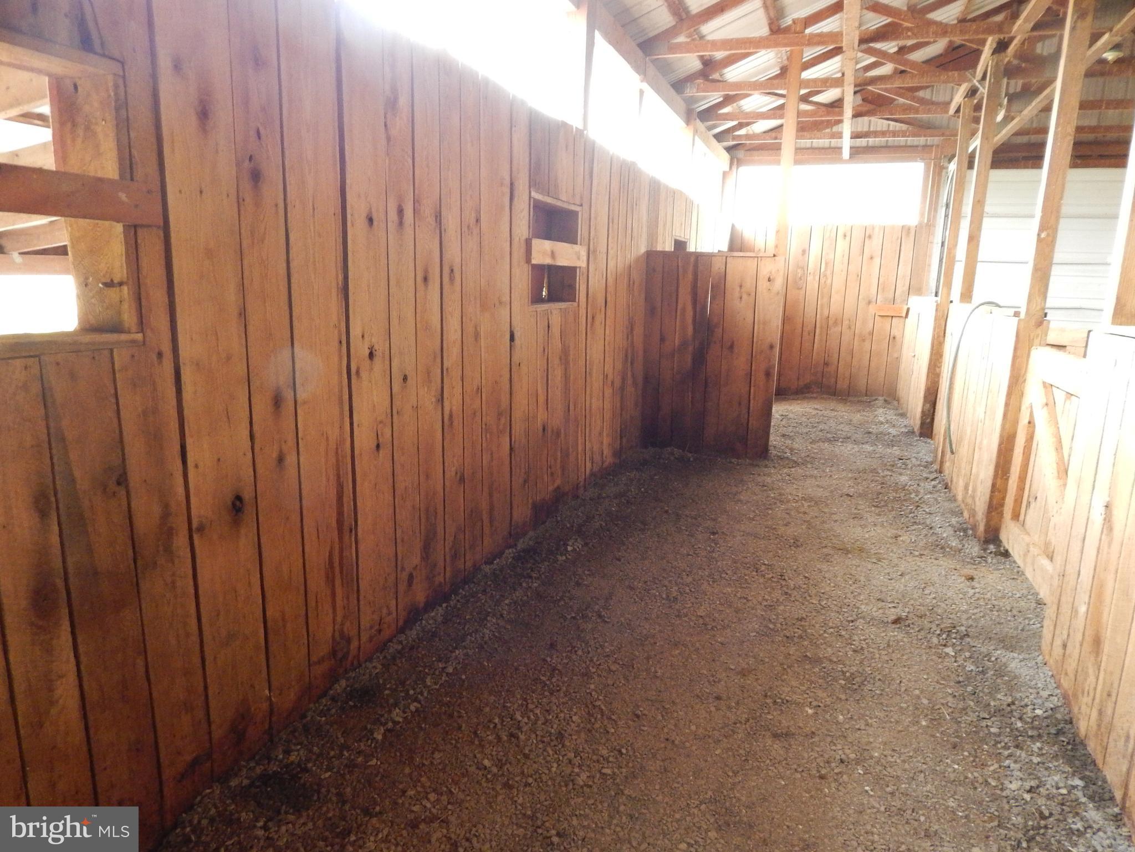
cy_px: 426
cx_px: 568
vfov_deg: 58.9
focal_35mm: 23
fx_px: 754
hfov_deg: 73.9
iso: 560
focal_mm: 4
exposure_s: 1/30
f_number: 3
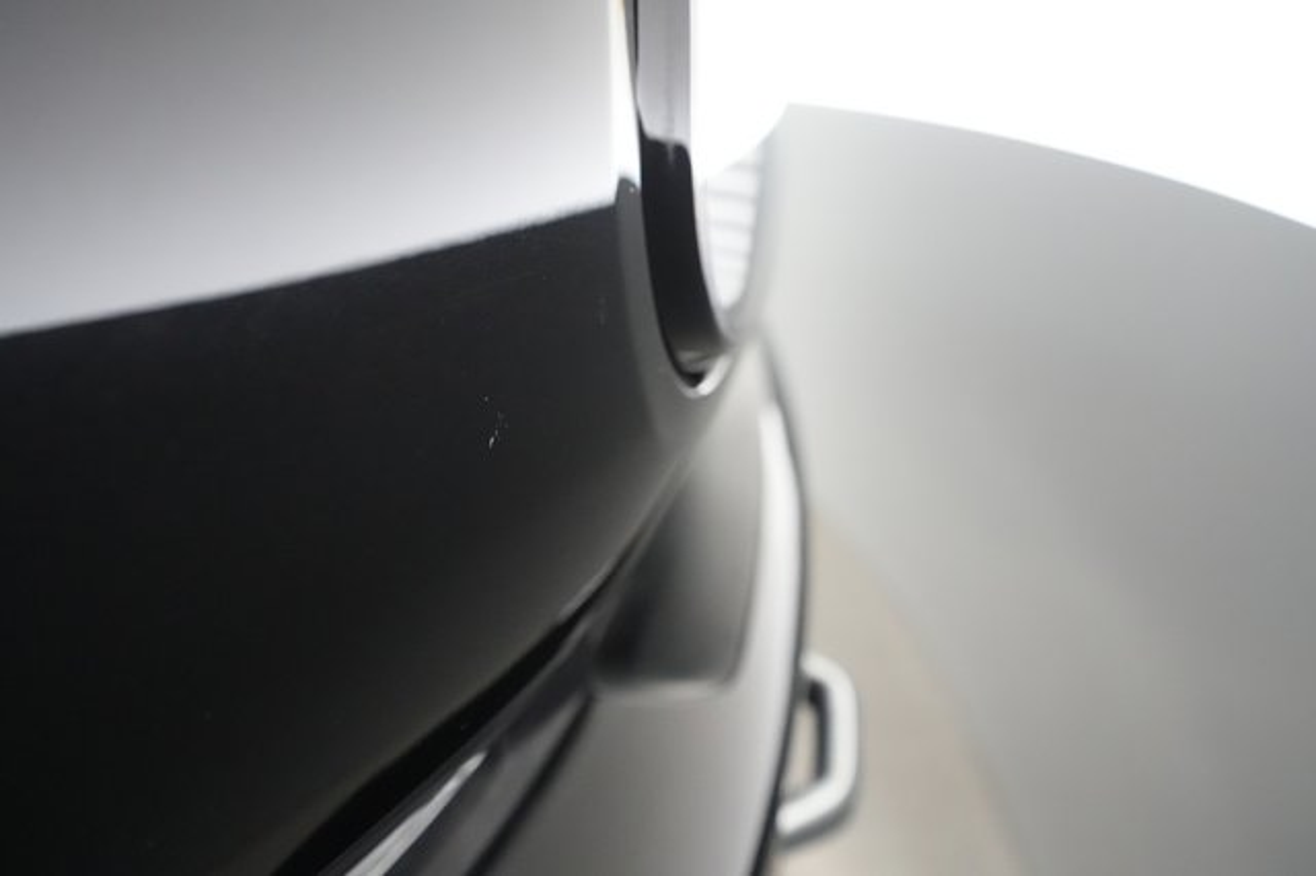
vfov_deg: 46.4
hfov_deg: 65.5
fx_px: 1023
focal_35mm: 28
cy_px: 438
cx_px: 658
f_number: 5
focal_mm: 28
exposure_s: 1/200
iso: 12800
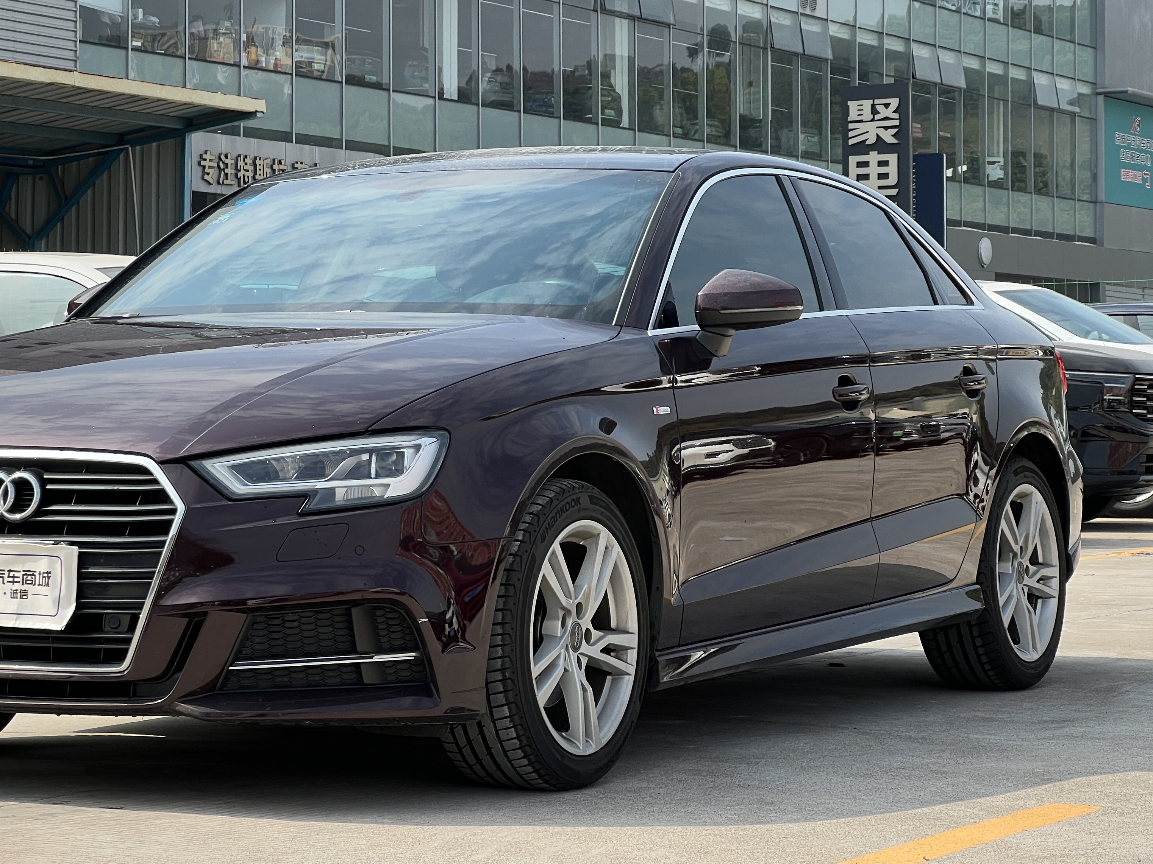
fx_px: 3397
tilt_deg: +1.2
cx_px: 392
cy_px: 341
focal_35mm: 102
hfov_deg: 19.2
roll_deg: +0.0
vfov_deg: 14.5
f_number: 2.8
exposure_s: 1/492
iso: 32
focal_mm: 9
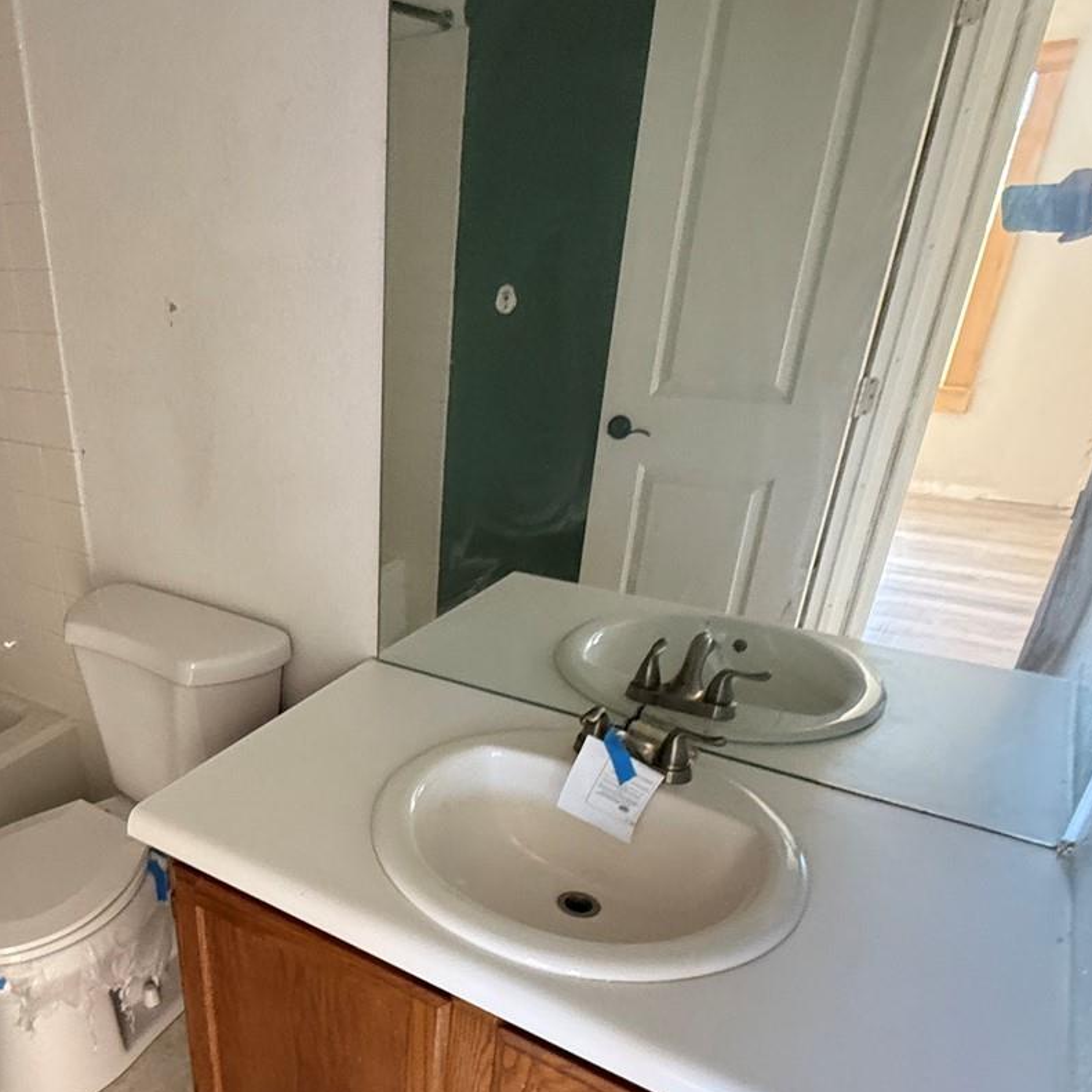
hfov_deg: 59.8
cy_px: 713
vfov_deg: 61.6
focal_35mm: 25
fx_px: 892
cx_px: 284
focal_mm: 2.22
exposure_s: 1/60
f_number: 2.2
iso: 500
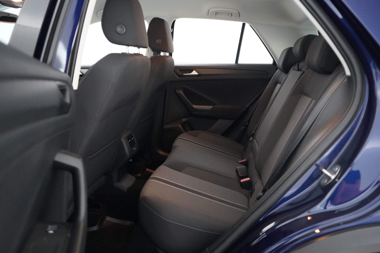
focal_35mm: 28
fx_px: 296
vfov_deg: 46.4
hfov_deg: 65.5
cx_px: 190
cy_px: 126
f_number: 3.5
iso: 12800
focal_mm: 28
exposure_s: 1/80
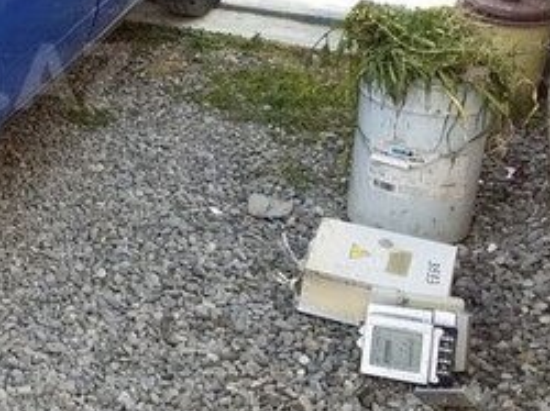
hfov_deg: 22.2
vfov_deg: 17.8
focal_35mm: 82
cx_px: -92
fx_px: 1302
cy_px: 76
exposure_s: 1/245
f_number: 2.2
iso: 40
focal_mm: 3.3
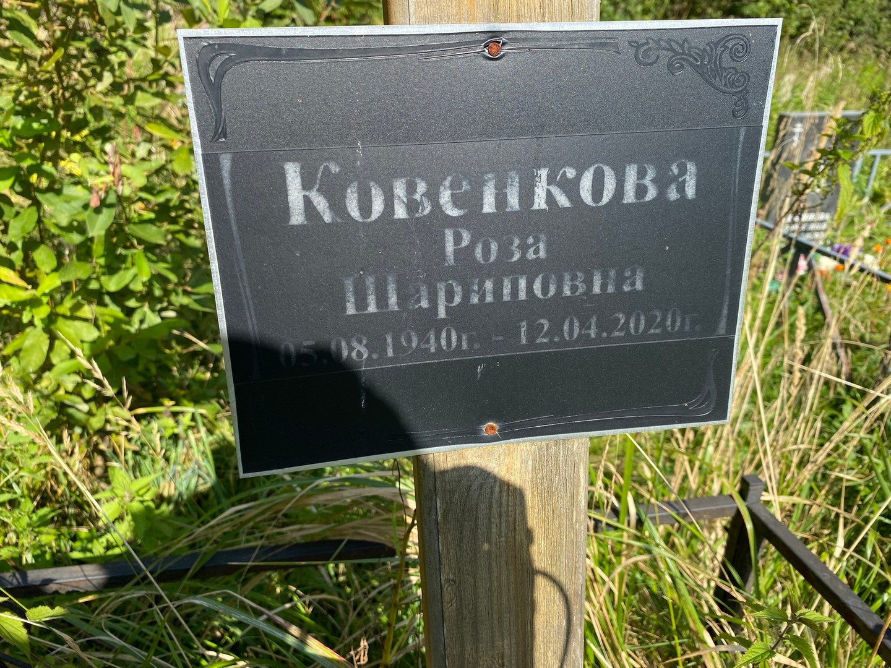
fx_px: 669
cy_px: 334
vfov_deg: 53.1
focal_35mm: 26
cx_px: 446
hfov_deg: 67.3
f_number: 1.8
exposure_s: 1/981
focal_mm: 4.25
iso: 32
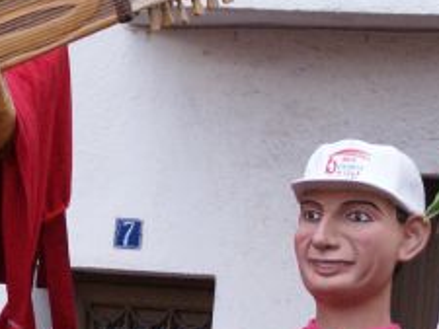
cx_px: 47
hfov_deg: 7.7
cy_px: 443
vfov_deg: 5.7
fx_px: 3261
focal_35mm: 257
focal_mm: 50
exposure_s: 1/160
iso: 400
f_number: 5
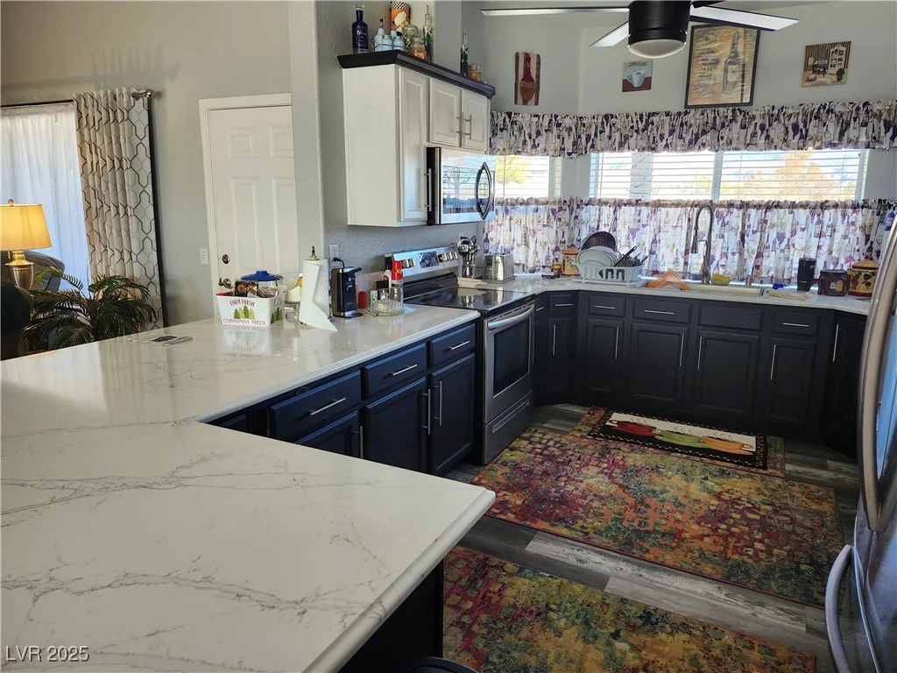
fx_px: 596
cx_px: 448
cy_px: 336
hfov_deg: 73.9
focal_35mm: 23
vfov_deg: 58.9
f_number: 1.8
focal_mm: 5.54
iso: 200
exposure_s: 1/120
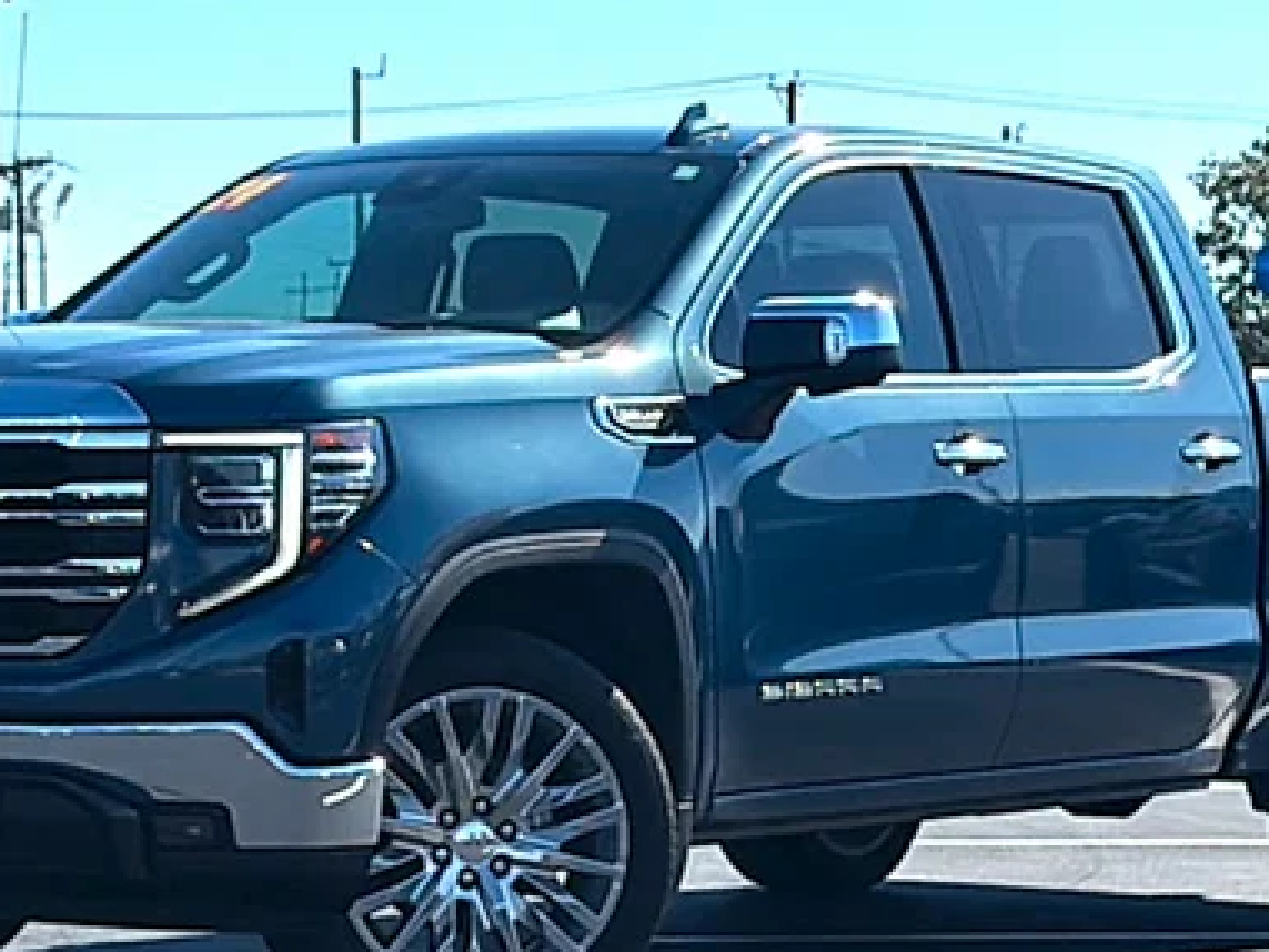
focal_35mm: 112
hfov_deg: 17.6
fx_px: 4107
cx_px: 576
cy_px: 528
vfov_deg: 13.2
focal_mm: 6.76
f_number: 1.78
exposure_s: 1/5208
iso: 64
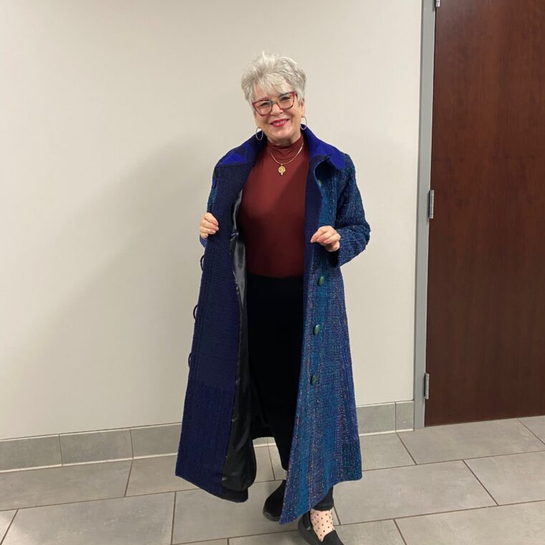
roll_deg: +2.0
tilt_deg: -13.2
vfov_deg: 52.5
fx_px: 552
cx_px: 275
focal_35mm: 31
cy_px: 265
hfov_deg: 52.5
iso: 200
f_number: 1.8
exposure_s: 1/60
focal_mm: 4.25
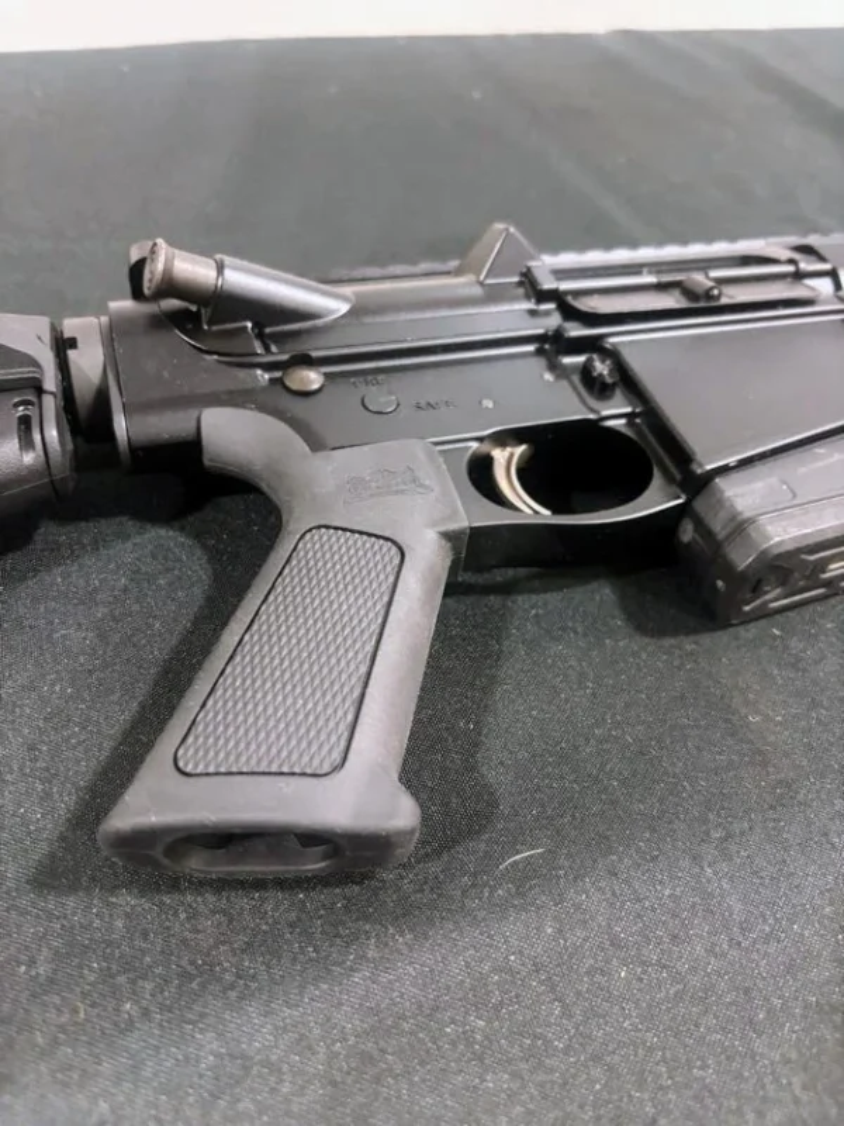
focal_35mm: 26
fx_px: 845
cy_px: 563
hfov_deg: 53.1
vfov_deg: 67.3
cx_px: 422
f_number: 1.6
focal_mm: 5.96
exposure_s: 1/30
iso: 500
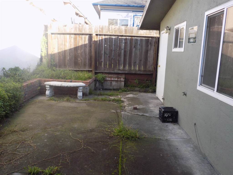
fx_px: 202
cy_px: 88
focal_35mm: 30
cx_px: 116
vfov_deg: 46.8
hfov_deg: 60.0
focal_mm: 5.3
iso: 140
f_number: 3.3
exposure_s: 1/250
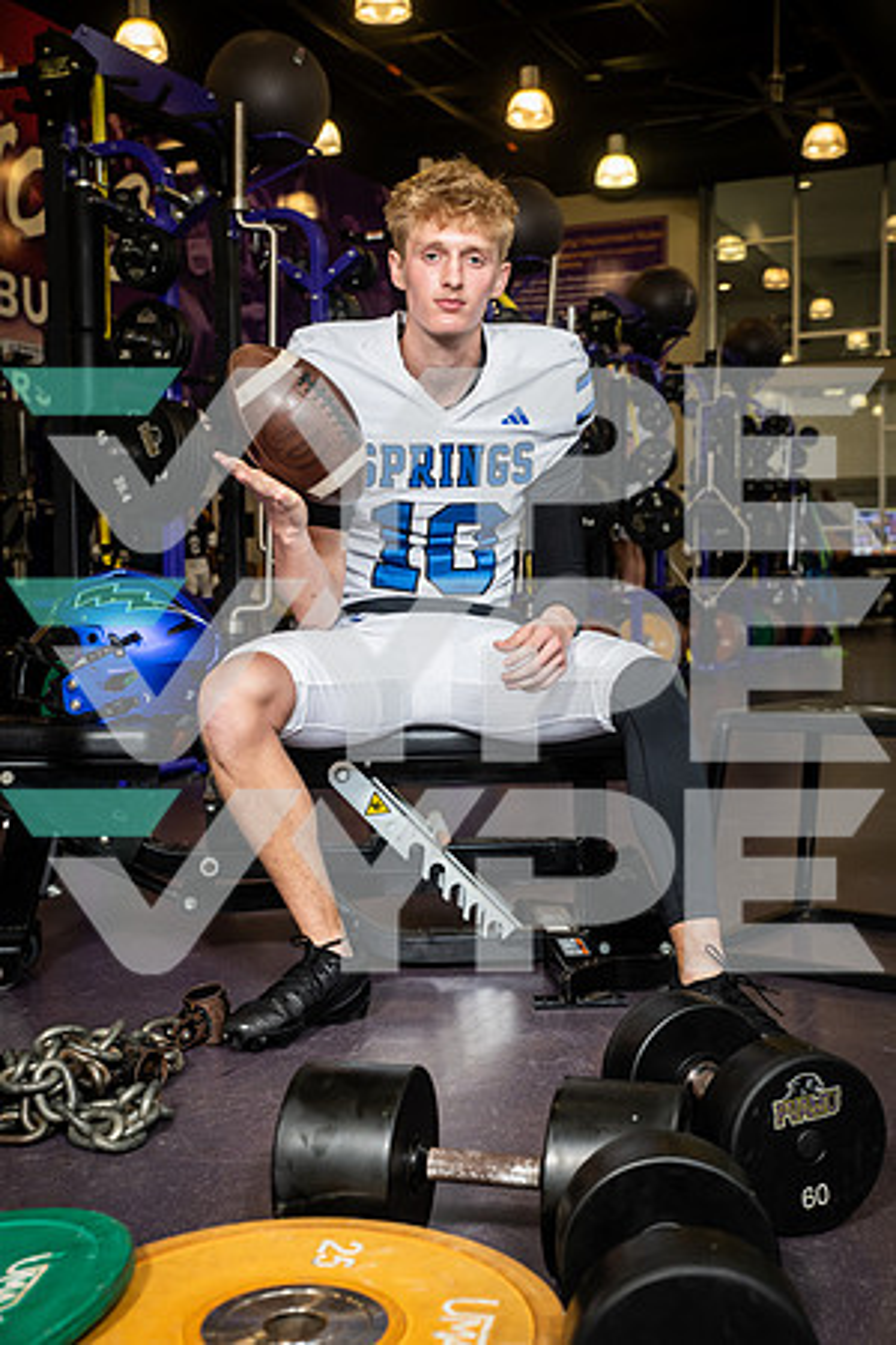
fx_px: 1643
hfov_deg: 30.5
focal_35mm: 44
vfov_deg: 44.5
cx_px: 448
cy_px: 672
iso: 500
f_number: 5.6
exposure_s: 1/250
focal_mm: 44
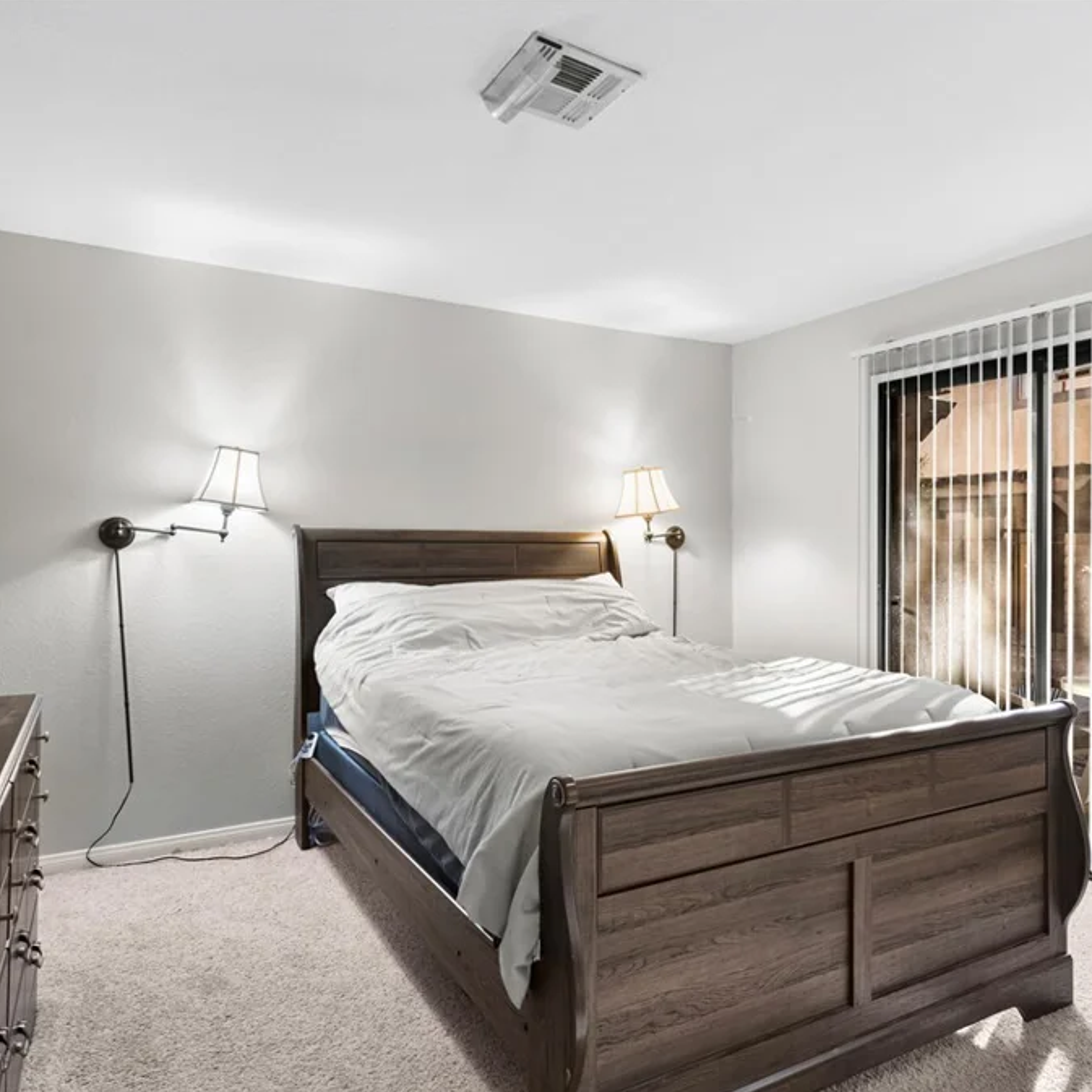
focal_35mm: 22
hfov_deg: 69.6
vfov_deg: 69.6
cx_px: 544
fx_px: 785
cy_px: 551
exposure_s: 1/15
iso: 500
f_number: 8
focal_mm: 17
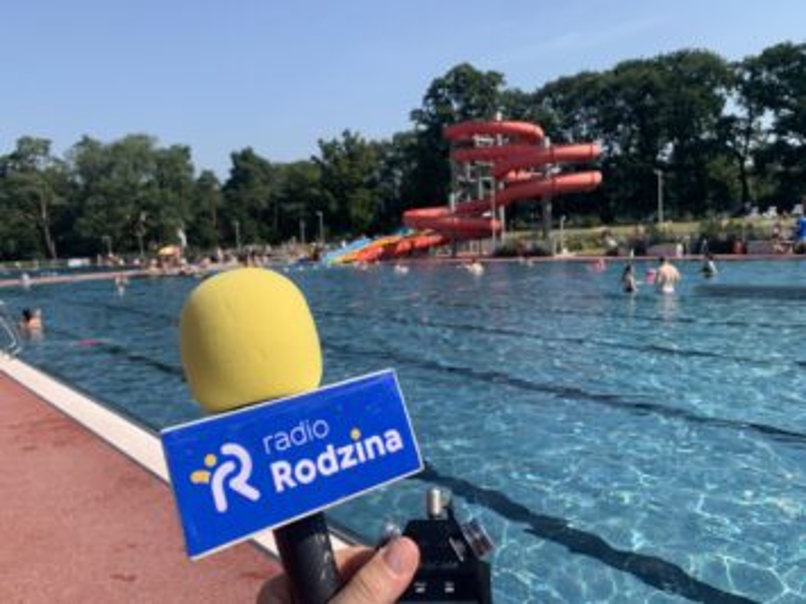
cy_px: 302
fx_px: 605
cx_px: 403
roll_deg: +3.9
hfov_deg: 67.3
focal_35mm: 26
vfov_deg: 53.0
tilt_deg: -6.0
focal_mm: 4.25
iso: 25
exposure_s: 1/2309
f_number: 1.8
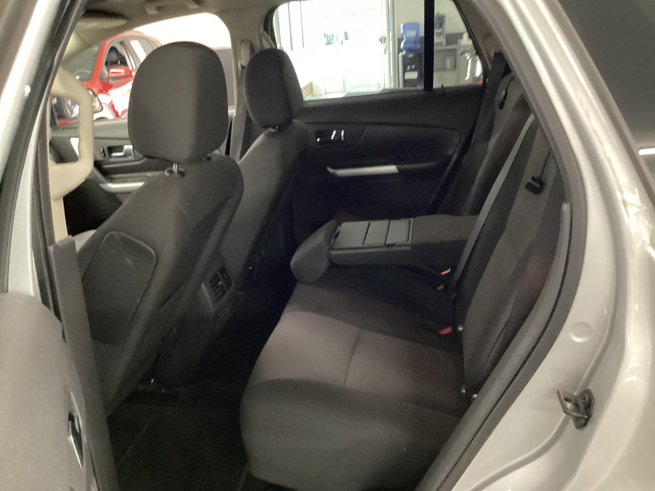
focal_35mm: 31
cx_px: 328
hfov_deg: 58.4
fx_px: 587
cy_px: 246
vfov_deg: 45.4
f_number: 2.4
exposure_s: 1/20
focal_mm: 3.3
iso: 640
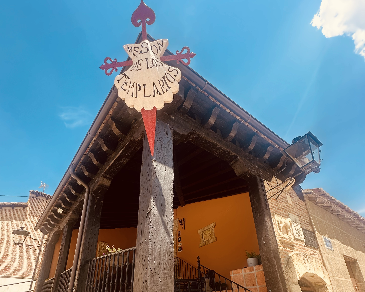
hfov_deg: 83.3
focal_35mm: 19
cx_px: 178
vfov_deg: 66.1
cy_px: 222
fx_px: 205
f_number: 2.2
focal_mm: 2.22
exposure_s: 1/401
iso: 40
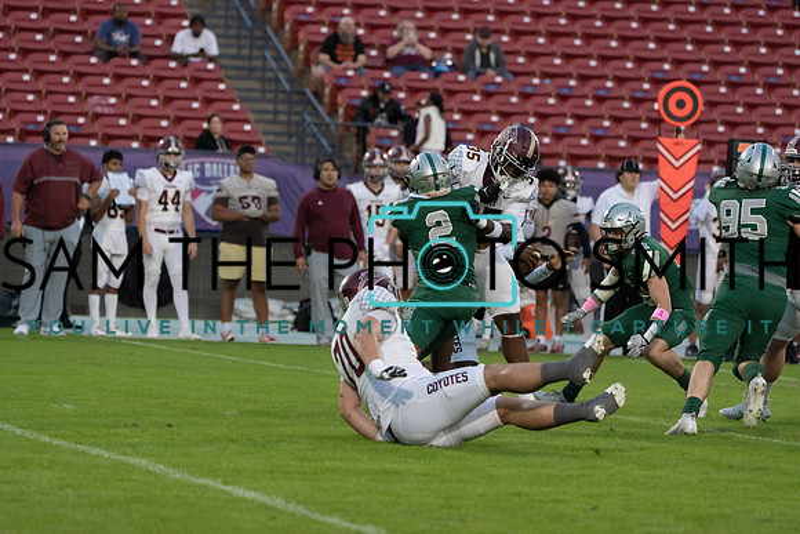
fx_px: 5890
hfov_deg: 7.8
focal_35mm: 265
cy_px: 267
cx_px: 400
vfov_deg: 5.2
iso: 4000
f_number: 5.6
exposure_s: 1/1250
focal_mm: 265
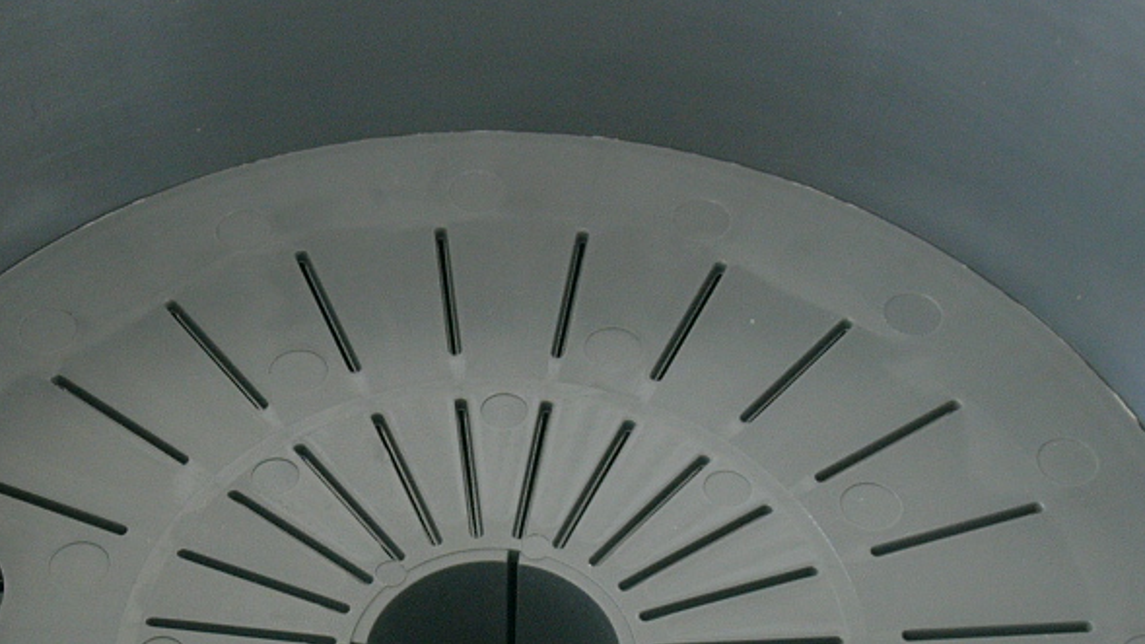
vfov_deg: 10.4
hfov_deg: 18.5
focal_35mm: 116
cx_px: 467
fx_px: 3521
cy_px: 519
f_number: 5.6
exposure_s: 1/1.3
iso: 100
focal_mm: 12.3
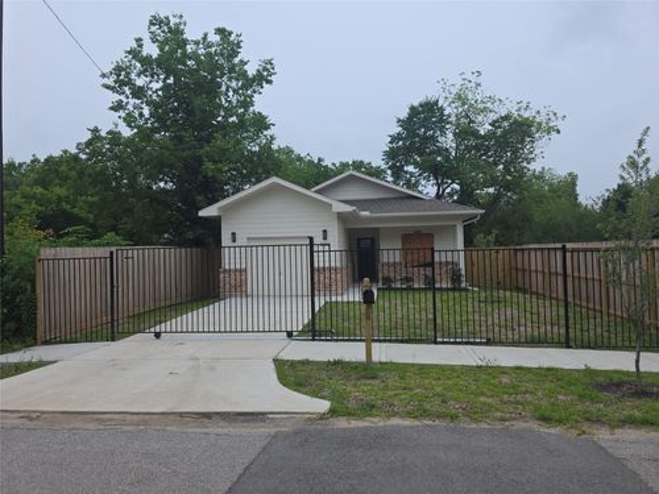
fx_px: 438
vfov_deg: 58.9
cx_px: 330
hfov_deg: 73.9
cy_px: 247
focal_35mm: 23
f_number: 1.7
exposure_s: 1/2503
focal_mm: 6.3
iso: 80
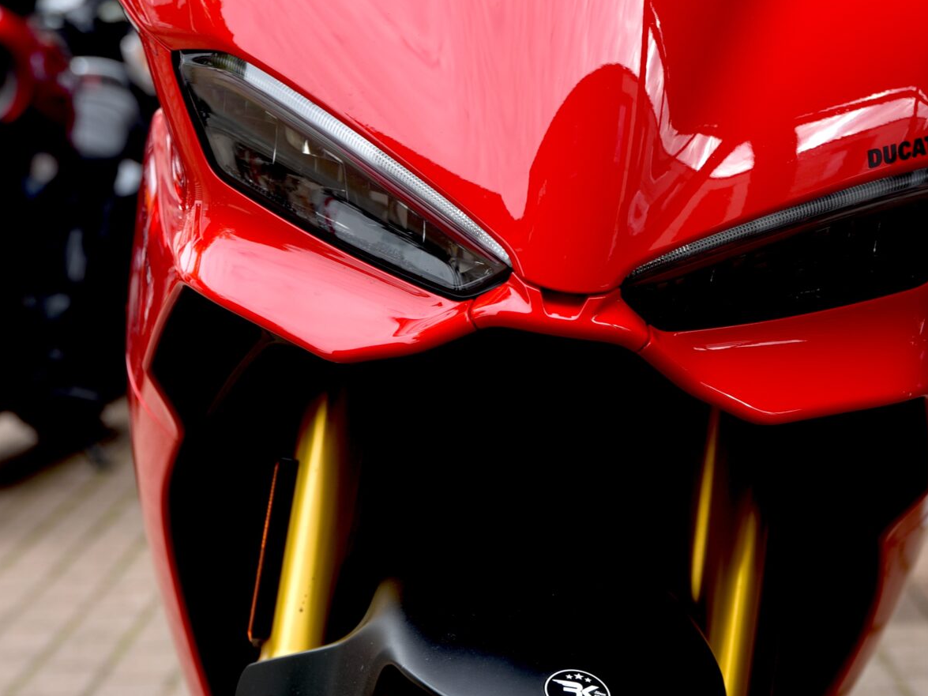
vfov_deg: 13.6
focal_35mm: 109
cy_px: 400
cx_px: 595
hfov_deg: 18.0
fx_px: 2922
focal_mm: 52
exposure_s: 1/100
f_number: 5
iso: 100
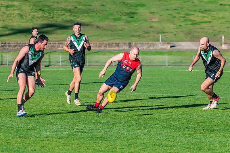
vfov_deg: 5.2
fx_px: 1695
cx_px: 108
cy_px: 72
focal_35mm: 265
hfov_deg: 7.8
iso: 800
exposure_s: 1/1600
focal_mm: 240
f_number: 8
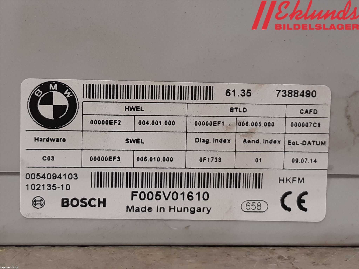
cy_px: 134
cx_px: 180
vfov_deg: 53.1
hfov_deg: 67.3
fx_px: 270
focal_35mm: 26
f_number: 1.7
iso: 100
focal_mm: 3.93
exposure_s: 1/50
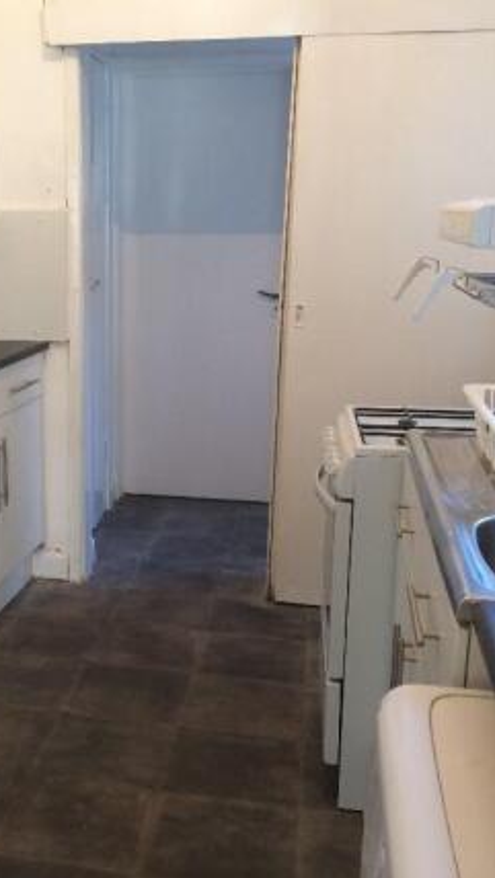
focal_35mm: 43
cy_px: 446
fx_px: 1003
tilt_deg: -13.3
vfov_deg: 47.3
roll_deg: +1.2
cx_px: 77
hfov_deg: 27.0
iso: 125
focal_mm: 4.15
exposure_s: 1/33
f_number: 2.2
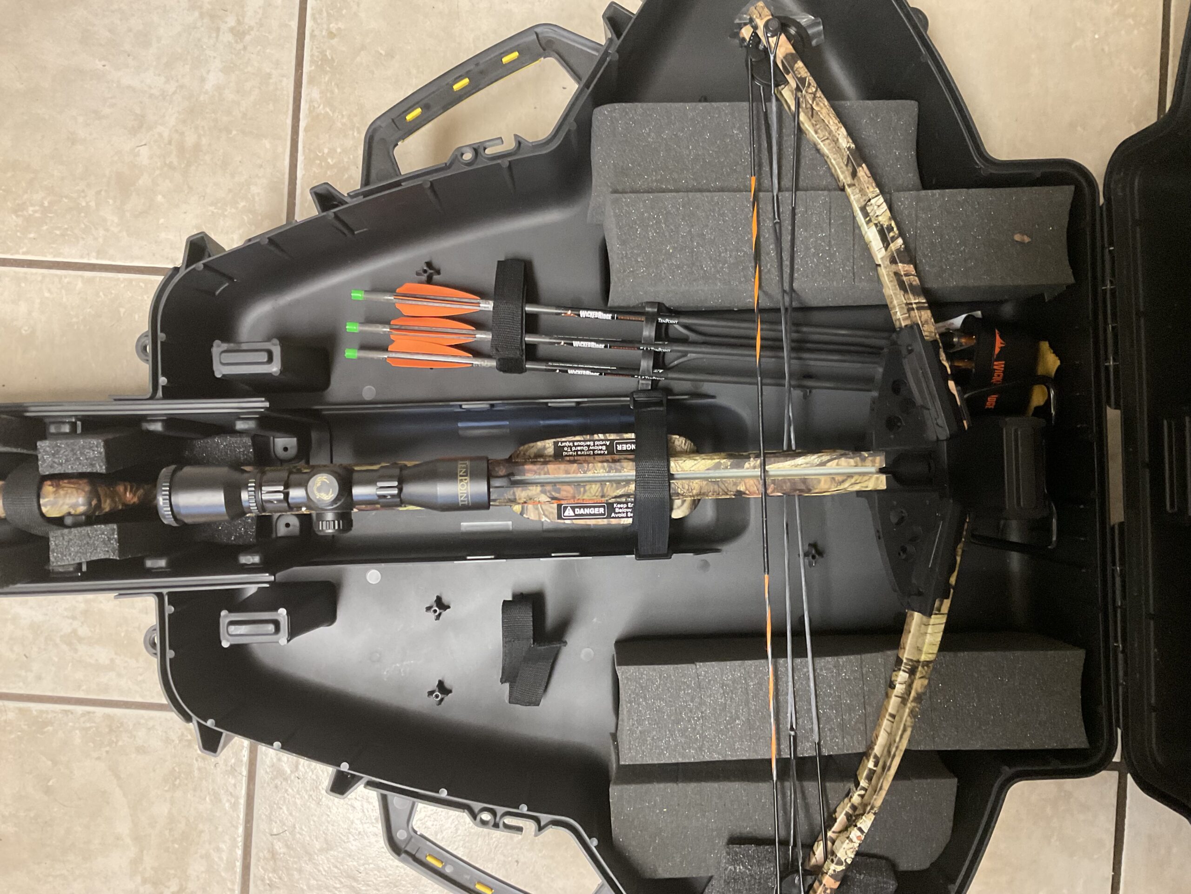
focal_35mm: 29
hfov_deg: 61.7
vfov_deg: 48.2
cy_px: 447
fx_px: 998
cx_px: 596
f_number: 1.8
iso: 320
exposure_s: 1/40
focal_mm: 3
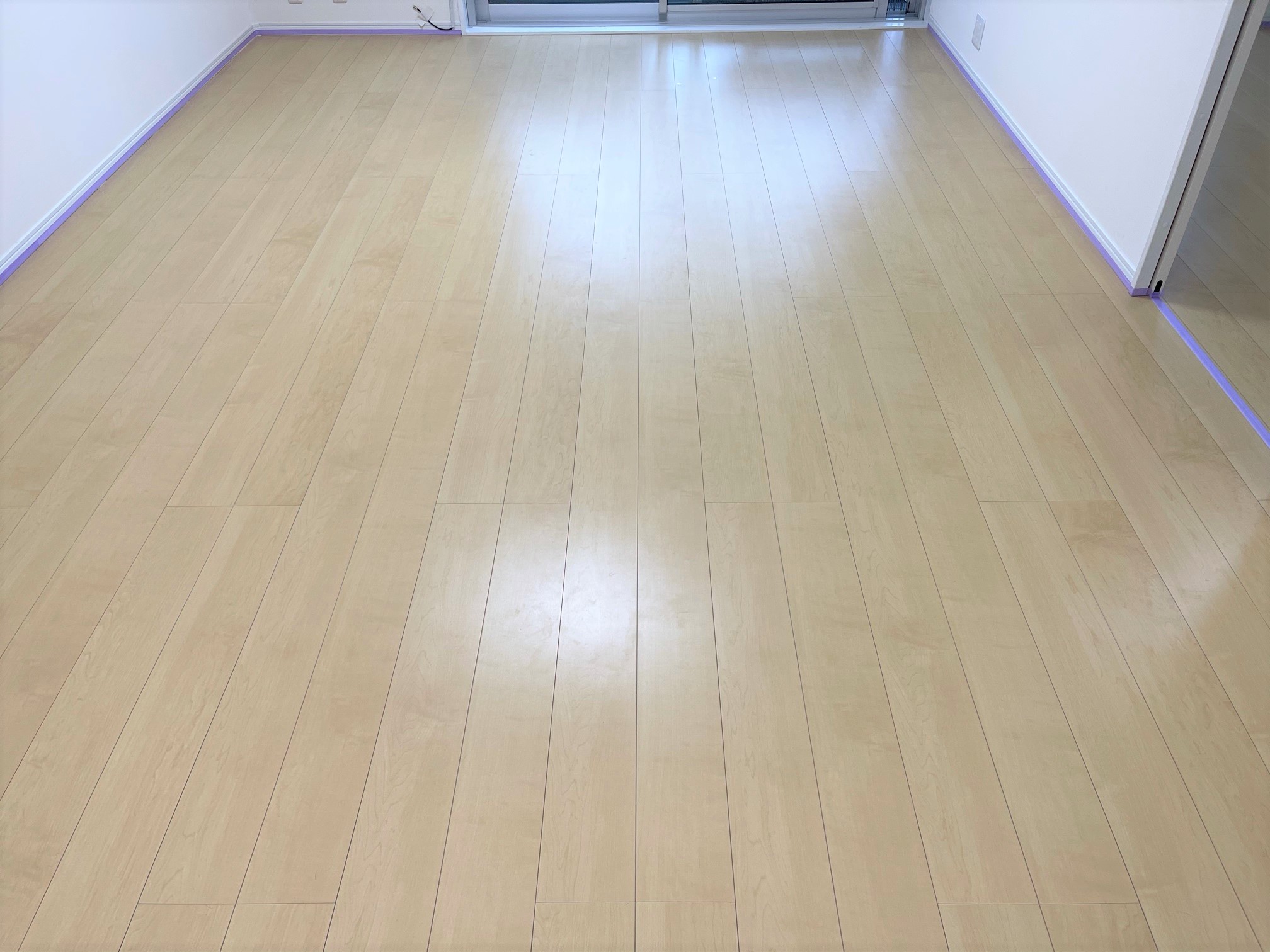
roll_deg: +1.0
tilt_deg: -40.6
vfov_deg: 53.1
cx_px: 635
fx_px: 954
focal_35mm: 26
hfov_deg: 67.3
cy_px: 476
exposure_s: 1/104
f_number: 1.6
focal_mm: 5.1
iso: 64
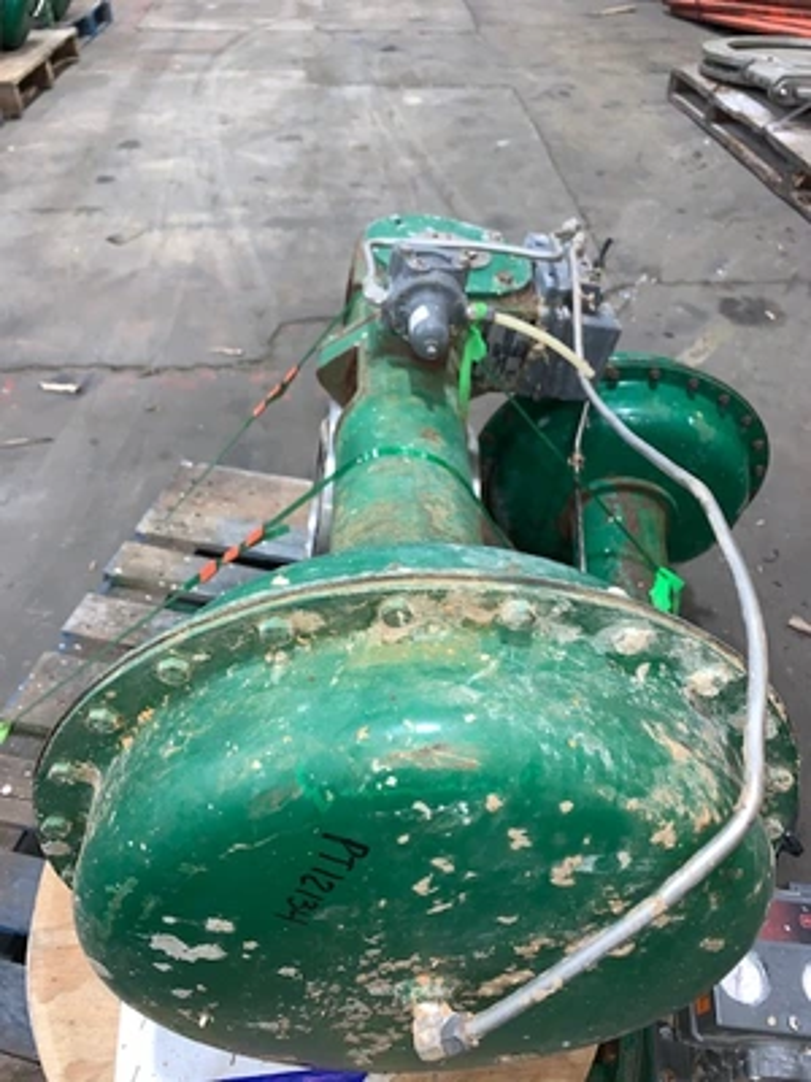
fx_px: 812
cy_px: 541
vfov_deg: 67.3
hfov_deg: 53.1
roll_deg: -0.3
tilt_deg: -40.3
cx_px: 406
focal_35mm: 26
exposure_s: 1/17
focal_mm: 4.25
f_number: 1.8
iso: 50
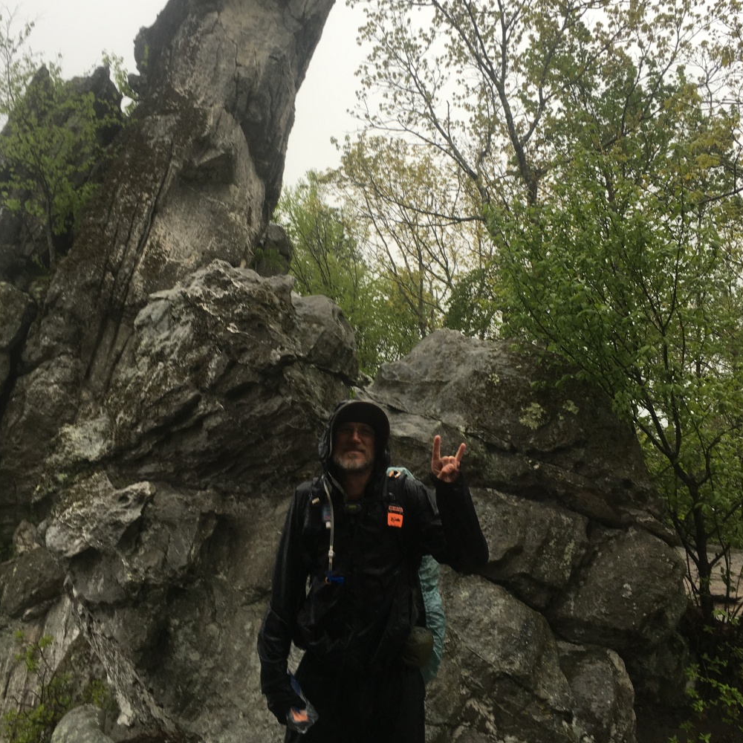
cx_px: 366
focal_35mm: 35
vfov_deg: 47.1
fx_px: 850
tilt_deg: +12.2
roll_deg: +0.2
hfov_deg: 47.2
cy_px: 329
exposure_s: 1/120
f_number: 2.2
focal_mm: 4.15
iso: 25
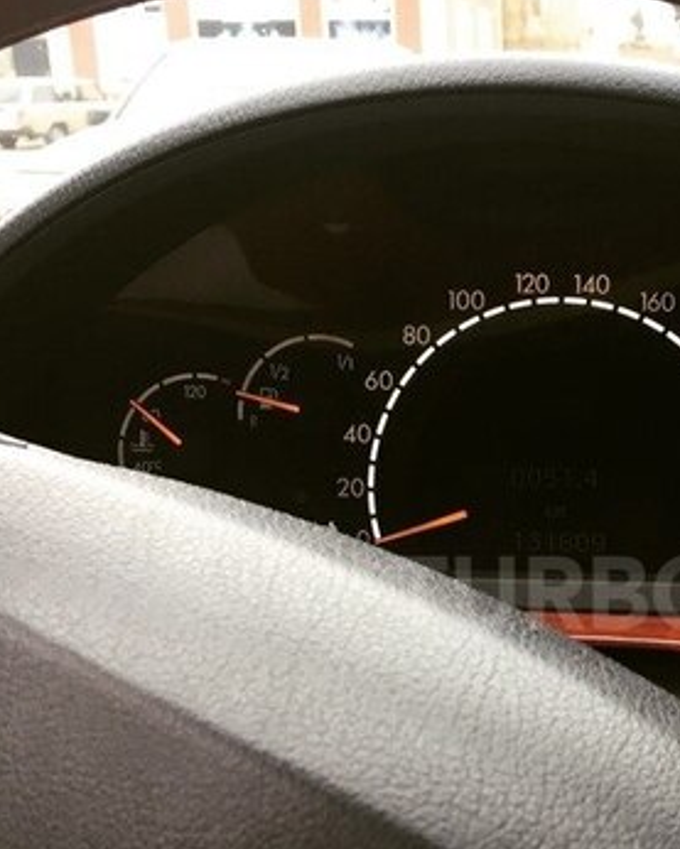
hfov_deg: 26.9
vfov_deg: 34.3
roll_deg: +0.5
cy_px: 594
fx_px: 1358
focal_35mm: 54
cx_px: 643
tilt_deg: -19.9
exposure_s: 1/33
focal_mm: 4.15
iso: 40
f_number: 2.2
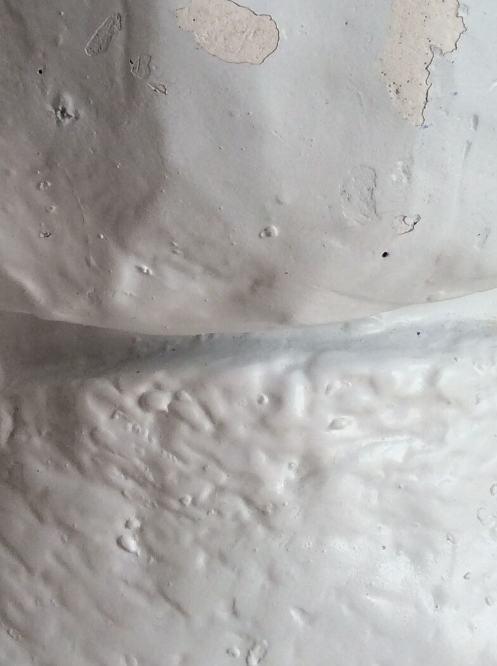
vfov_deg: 24.6
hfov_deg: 18.6
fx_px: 1517
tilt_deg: -23.2
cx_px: 223
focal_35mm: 79
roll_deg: +2.8
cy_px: 219
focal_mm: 3.3
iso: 32
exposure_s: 1/120
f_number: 2.4
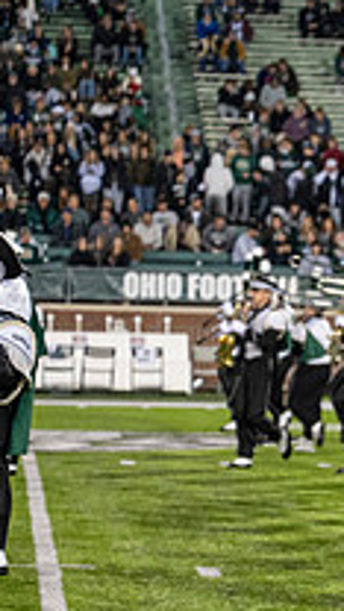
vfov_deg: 10.5
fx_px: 3324
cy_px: 433
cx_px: 720
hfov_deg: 5.8
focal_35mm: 205
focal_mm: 70
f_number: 3.2
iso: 1250
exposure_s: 1/500
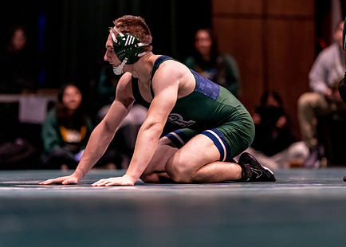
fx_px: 1897
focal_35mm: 193
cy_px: 112
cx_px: 180
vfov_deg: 7.5
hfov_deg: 10.4
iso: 2000
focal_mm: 135
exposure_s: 1/640
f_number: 1.8
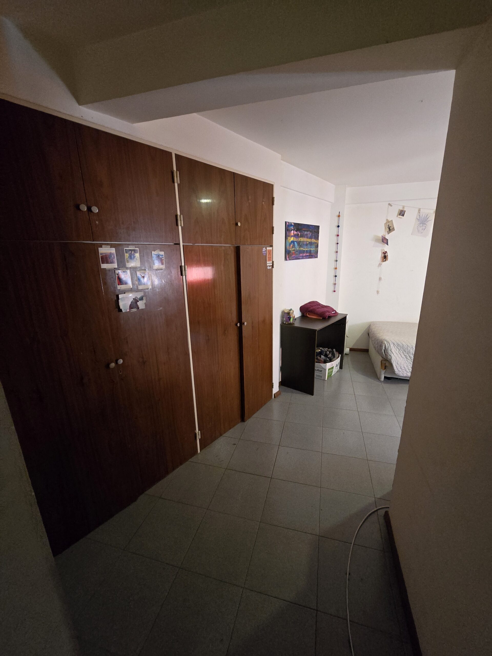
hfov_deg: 89.9
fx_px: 246
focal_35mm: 13
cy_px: 328
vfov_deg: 106.2
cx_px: 246
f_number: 2.2
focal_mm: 2.2
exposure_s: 1/50
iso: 1250
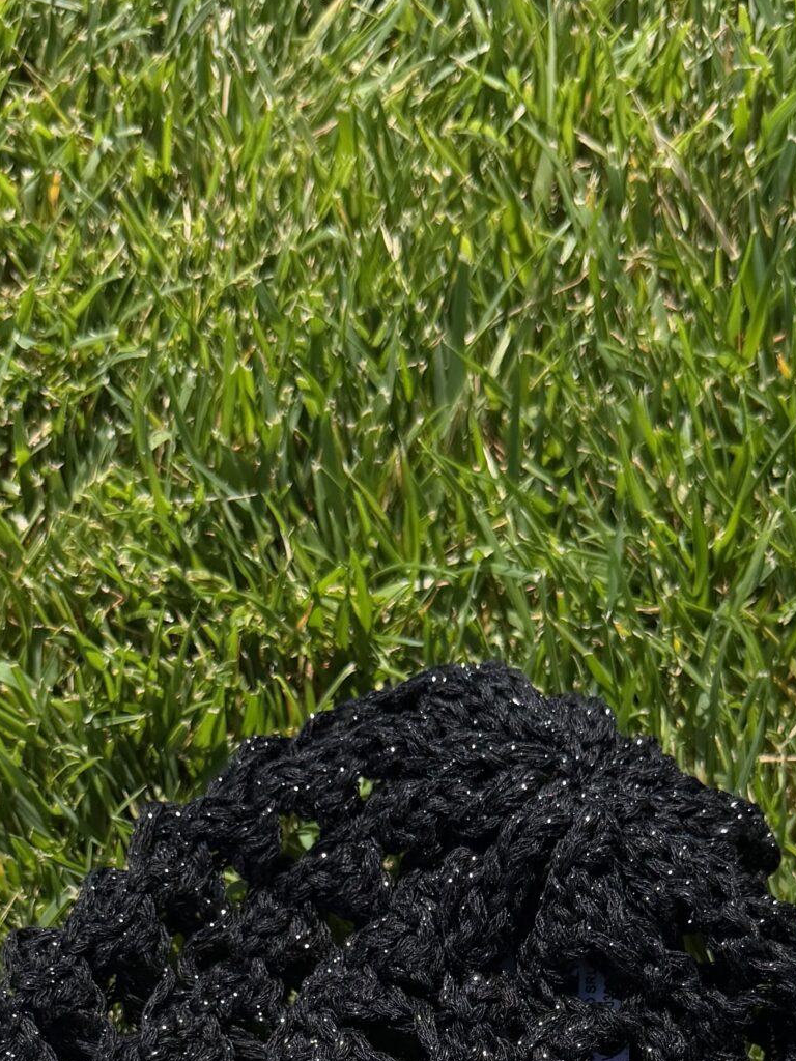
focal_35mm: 60
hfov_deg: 24.4
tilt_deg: -73.3
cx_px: 444
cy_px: 1157
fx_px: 1840
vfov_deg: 29.2
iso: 100
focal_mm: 6.76
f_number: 1.78
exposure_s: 1/7353
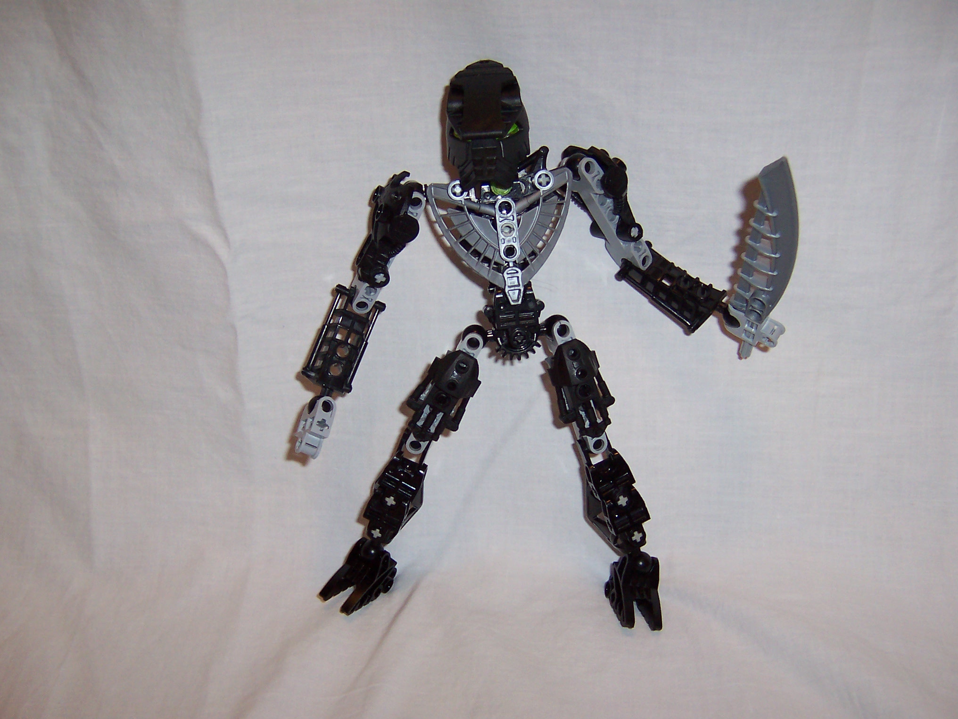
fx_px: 996
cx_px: 479
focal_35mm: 36
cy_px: 360
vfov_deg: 39.7
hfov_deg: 51.4
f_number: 2.8
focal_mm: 5.6
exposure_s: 1/60
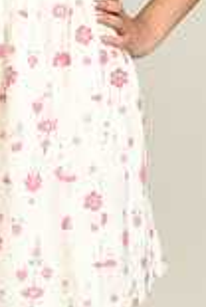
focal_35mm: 169
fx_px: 1444
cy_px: 227
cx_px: -38
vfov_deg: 12.1
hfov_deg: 8.1
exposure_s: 1/160
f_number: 10
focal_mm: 50
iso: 100
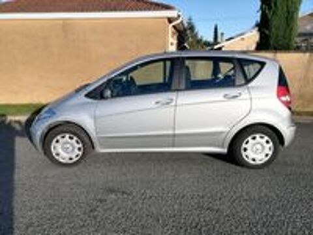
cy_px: 118
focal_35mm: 26
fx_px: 235
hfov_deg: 67.3
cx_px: 156
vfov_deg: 53.1
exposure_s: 1/1862
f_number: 1.8
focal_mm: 5.4
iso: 50
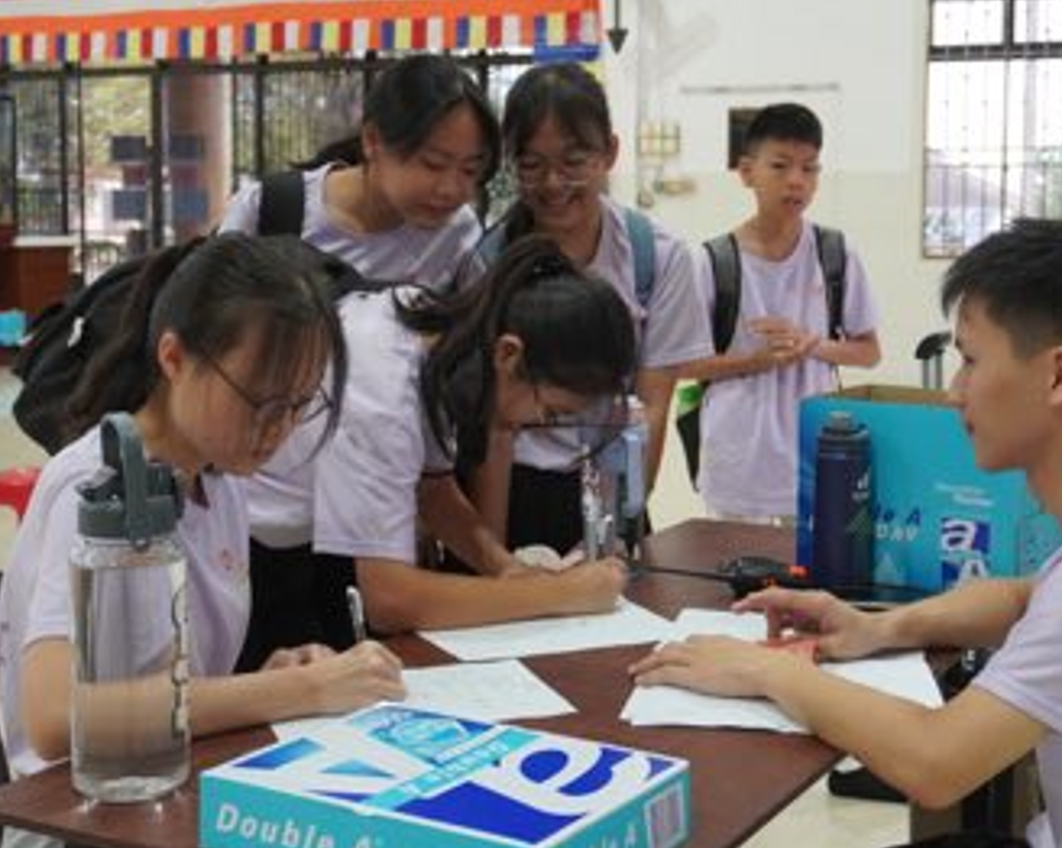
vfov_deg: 27.2
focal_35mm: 56
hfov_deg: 33.7
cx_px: 612
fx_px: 1749
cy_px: 359
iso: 1250
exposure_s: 1/160
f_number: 4.5
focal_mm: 27
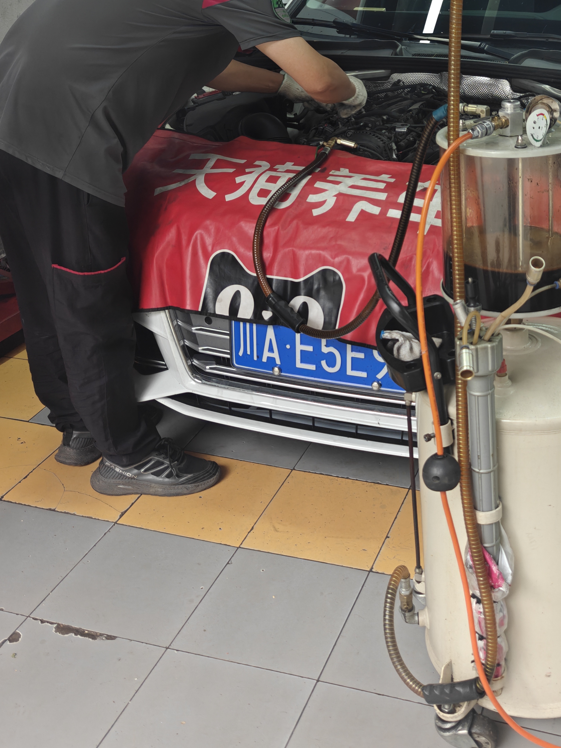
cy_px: 165
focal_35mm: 43
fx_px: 929
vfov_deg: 42.2
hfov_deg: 32.8
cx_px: 432
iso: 100
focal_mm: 6.06
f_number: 1.6
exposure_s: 1/100
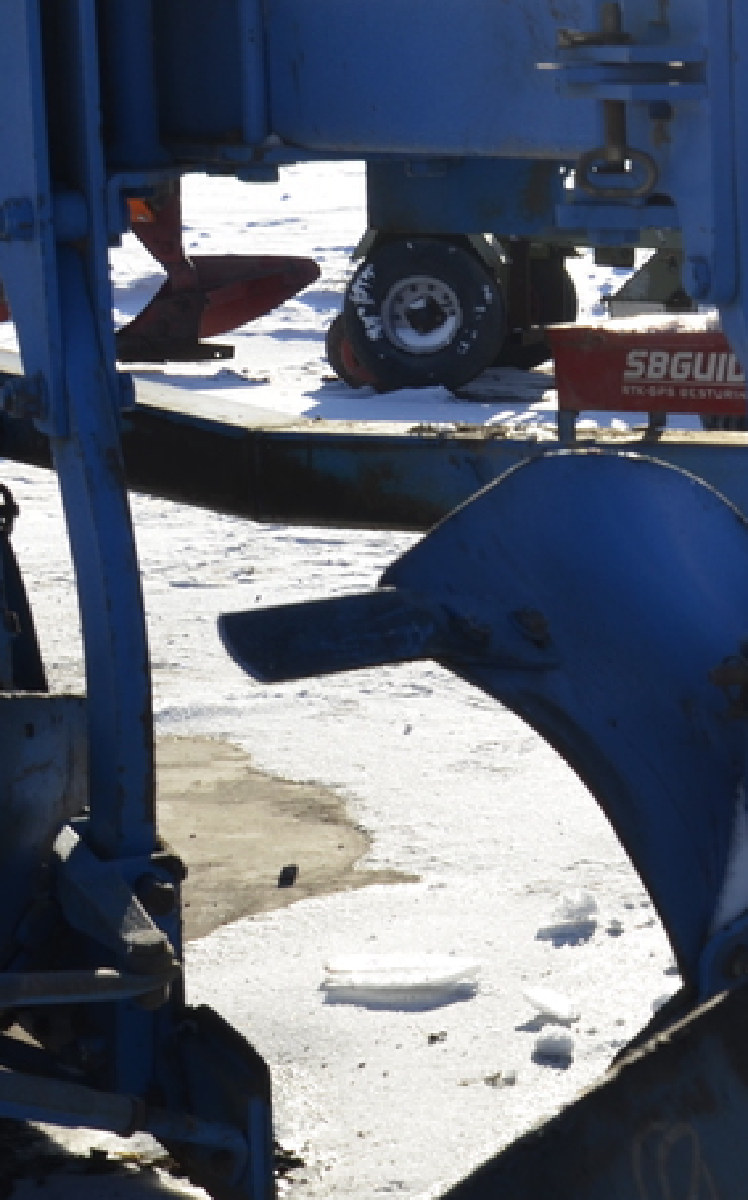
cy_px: 473
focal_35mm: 90
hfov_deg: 12.7
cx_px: 1470
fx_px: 2955
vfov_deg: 22.9
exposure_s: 1/250
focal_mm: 21
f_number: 8
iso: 100
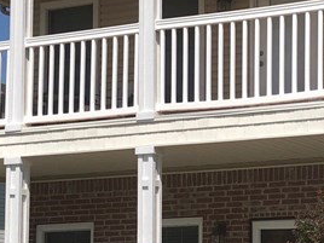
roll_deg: +0.6
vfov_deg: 13.8
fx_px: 1002
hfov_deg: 18.2
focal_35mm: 107
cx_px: 274
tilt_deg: +6.1
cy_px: 180
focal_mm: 4
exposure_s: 1/3040
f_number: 1.8
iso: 25
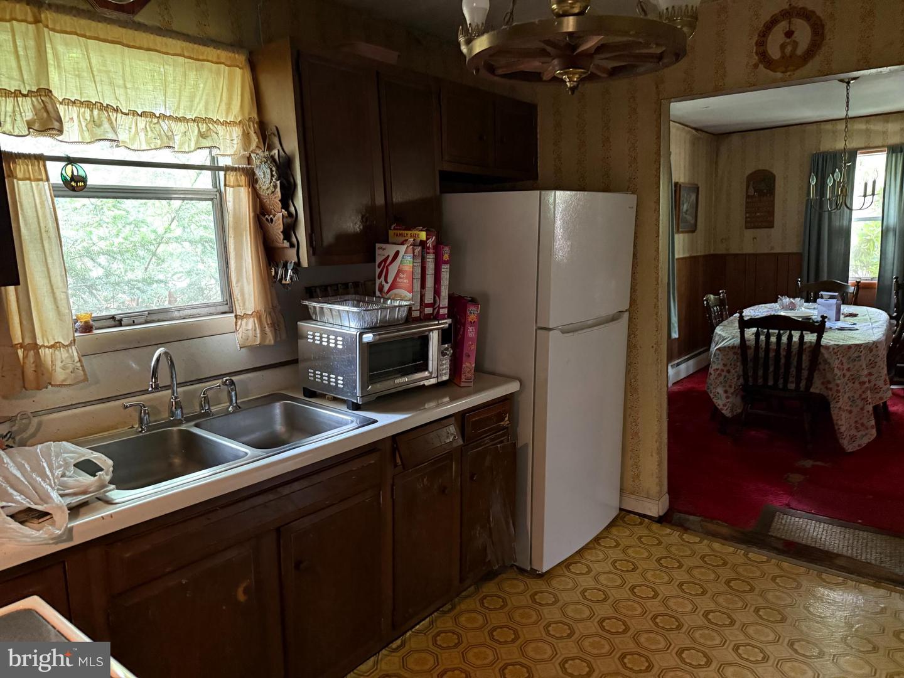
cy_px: 339
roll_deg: +1.2
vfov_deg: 56.8
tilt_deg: -8.0
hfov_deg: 71.6
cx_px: 452
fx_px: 627
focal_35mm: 24
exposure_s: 1/30
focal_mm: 6.76
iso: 1000
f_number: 1.78
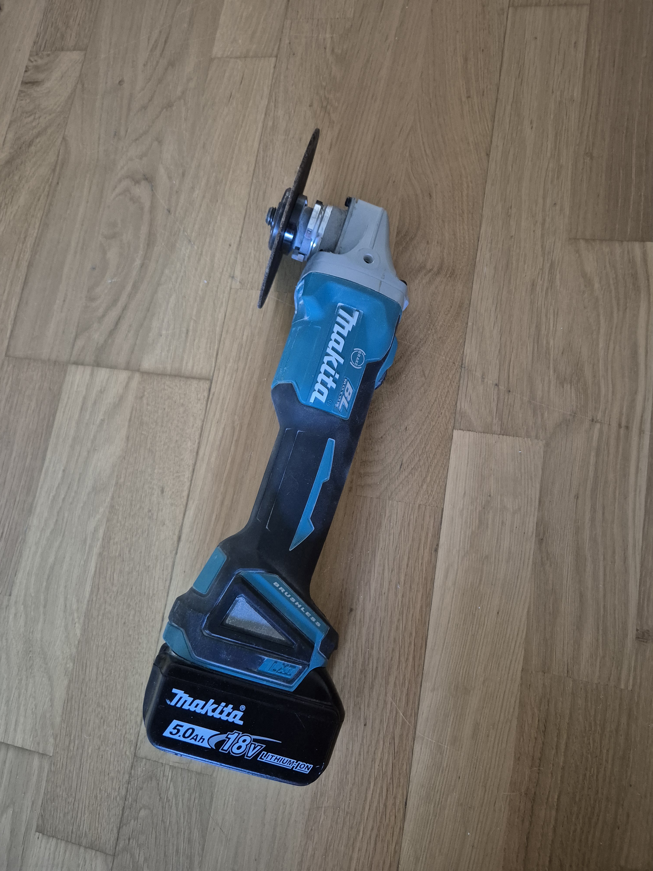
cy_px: 436
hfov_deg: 58.9
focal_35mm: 23
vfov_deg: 73.9
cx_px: 326
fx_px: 578
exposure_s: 1/50
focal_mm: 5.4
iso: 1250
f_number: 1.8
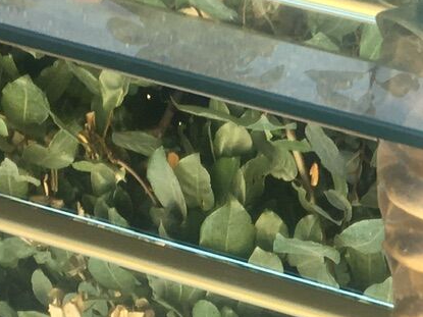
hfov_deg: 13.4
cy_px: 289
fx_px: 1747
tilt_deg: -42.3
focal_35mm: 143
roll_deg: -4.2
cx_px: 507
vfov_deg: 10.3
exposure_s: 1/100
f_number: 2.2
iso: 25
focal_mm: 4.15
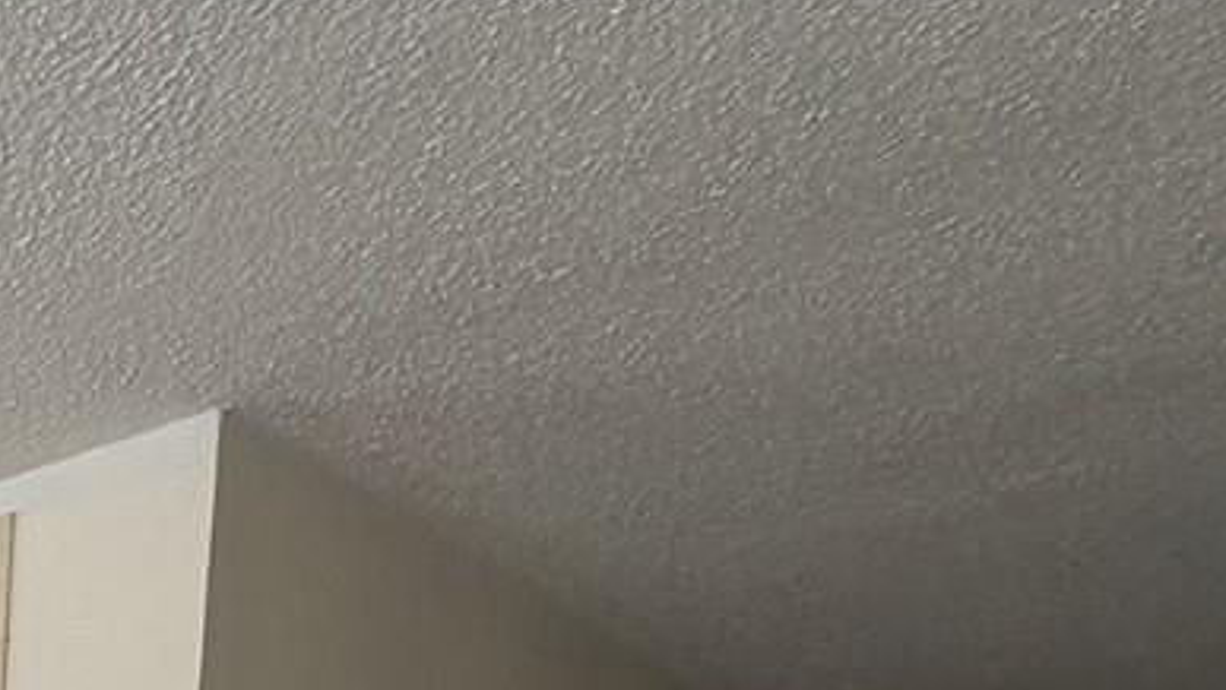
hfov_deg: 20.2
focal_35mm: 63
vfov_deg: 13.7
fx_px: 2049
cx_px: -1125
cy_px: 1655
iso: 160
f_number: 2.2
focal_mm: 2.22
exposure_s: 1/121
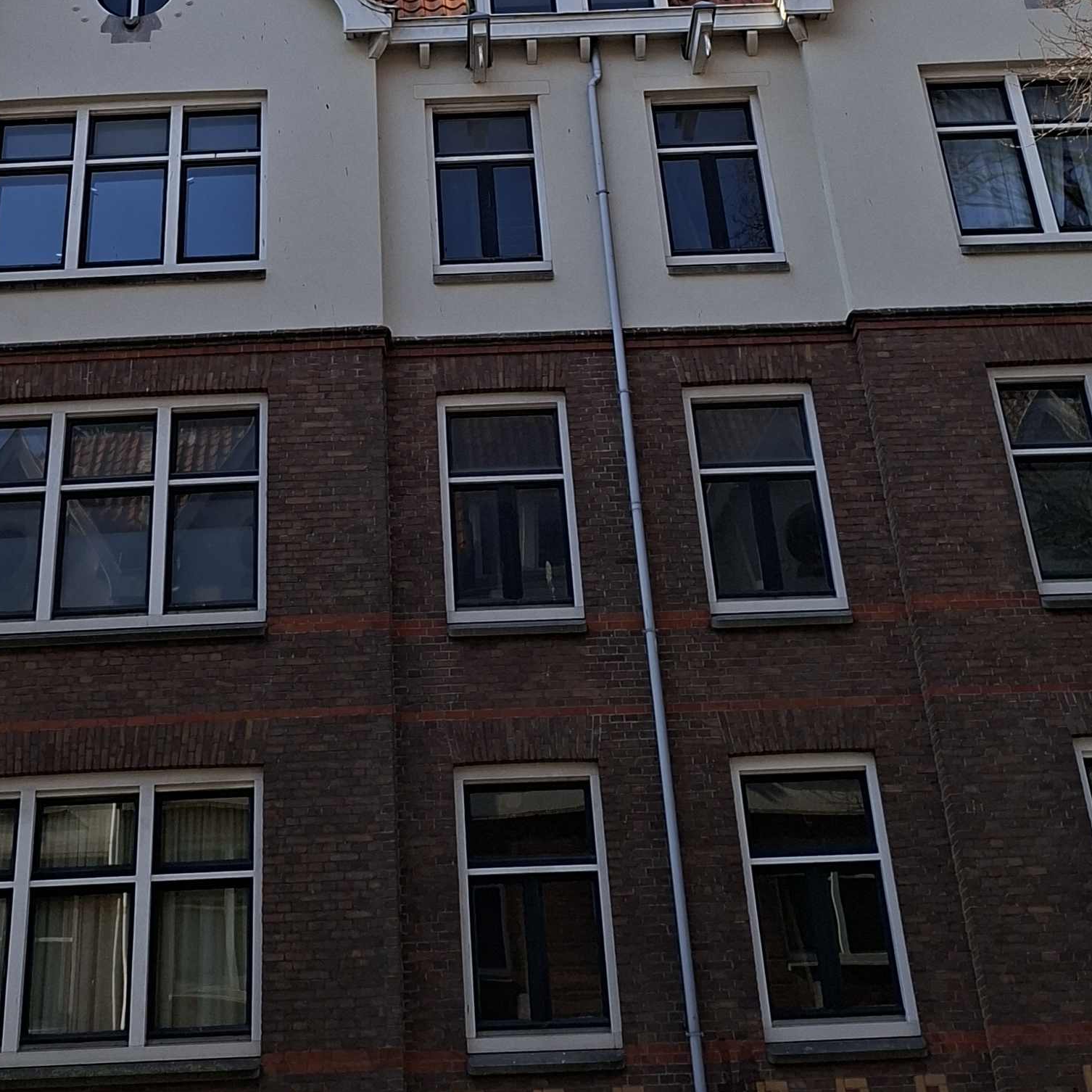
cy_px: -131
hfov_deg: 31.5
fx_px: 1927
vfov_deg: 28.5
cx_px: 397
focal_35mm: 54
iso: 50
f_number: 1.8
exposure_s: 1/1236
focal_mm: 5.54
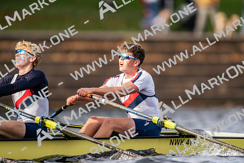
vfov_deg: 2.3
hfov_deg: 3.4
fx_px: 4070
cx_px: 122
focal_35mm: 600
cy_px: 82
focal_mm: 600
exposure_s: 1/2500
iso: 450
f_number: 4
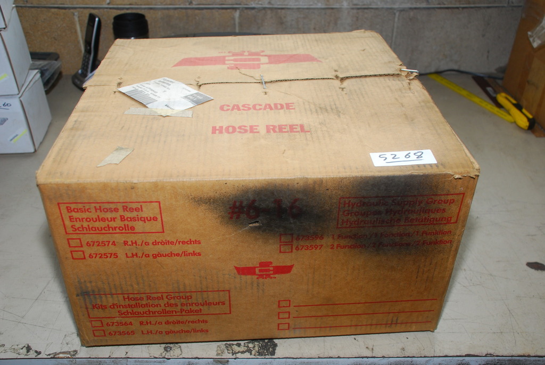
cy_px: 182
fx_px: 500
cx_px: 272
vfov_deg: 40.1
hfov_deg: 57.2
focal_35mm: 33
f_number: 5
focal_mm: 22
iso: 200
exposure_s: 1/60
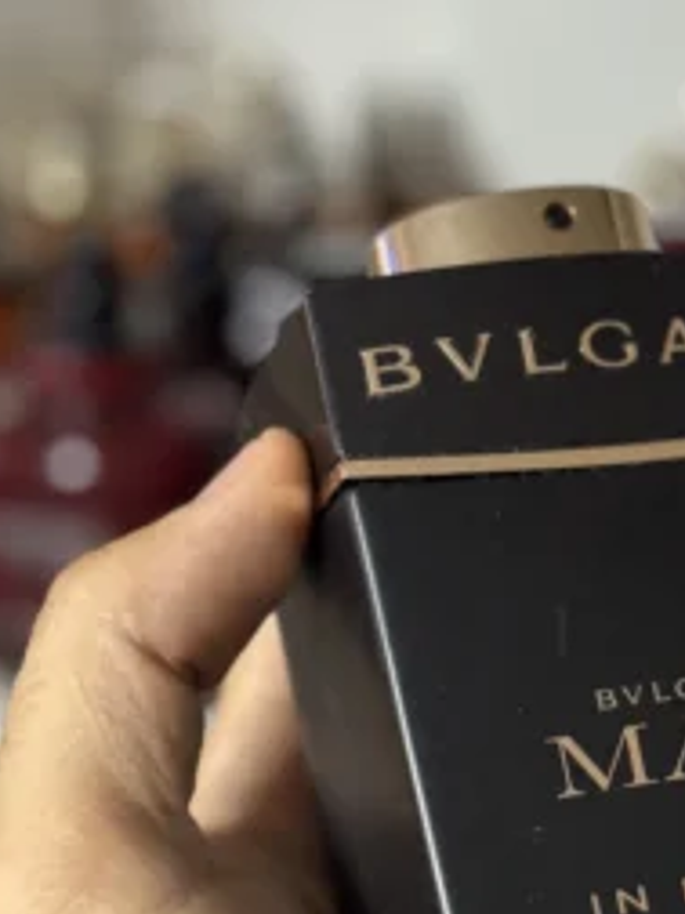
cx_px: 689
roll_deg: -2.6
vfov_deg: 18.0
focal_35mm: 109
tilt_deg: -20.9
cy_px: 622
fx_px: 2876
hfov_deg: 13.4
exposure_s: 1/50
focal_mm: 6.76
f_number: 1.78
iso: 200
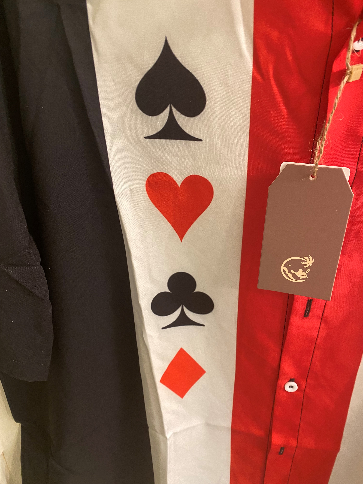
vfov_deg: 67.3
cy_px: 242
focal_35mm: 26
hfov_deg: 53.1
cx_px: 182
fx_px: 364
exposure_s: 1/60
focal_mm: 4.25
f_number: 1.8
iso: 250
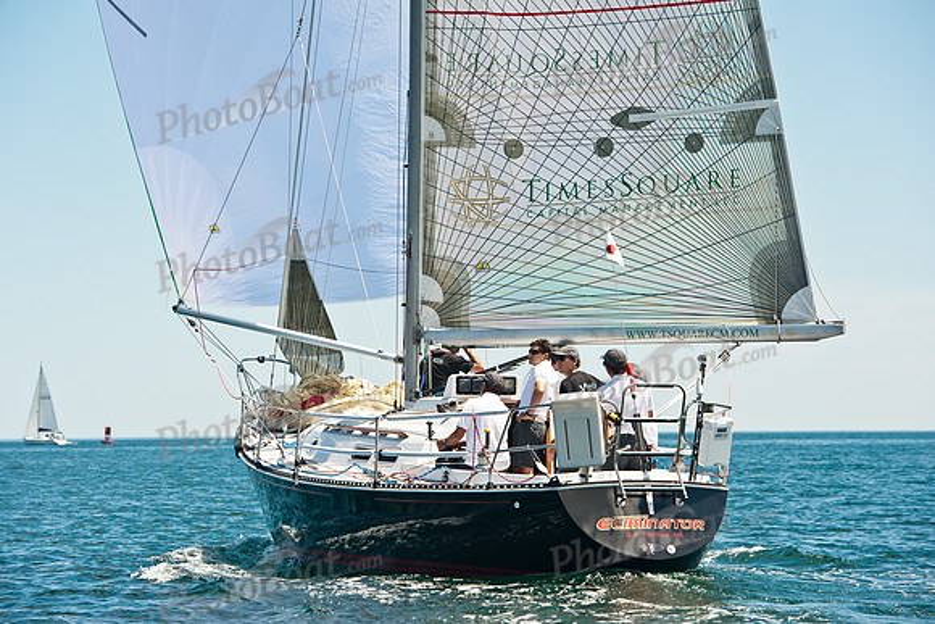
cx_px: 456
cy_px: 308
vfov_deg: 10.1
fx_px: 3530
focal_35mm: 136
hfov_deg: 15.1
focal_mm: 130
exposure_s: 1/1000
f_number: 7.1
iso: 640
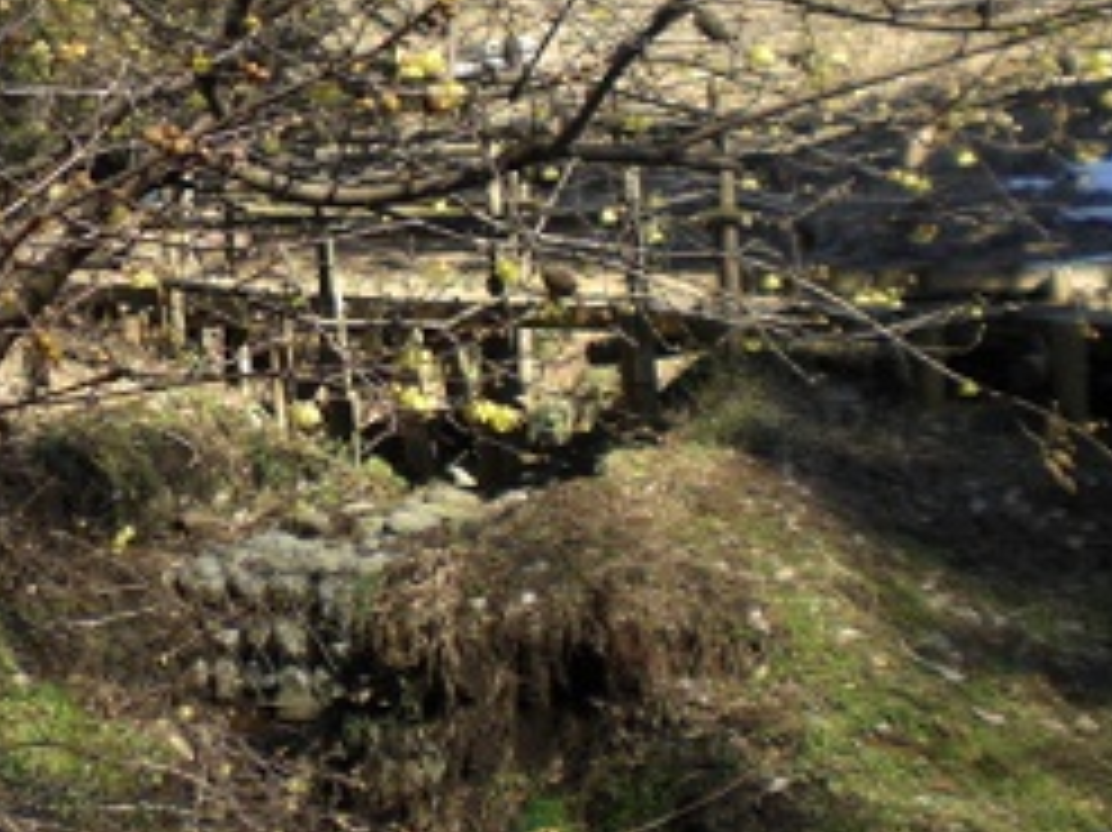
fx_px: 2215
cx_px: 131
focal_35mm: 69
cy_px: 171
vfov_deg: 21.0
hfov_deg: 27.3
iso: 50
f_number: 3.1
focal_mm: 6.3
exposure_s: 1/160
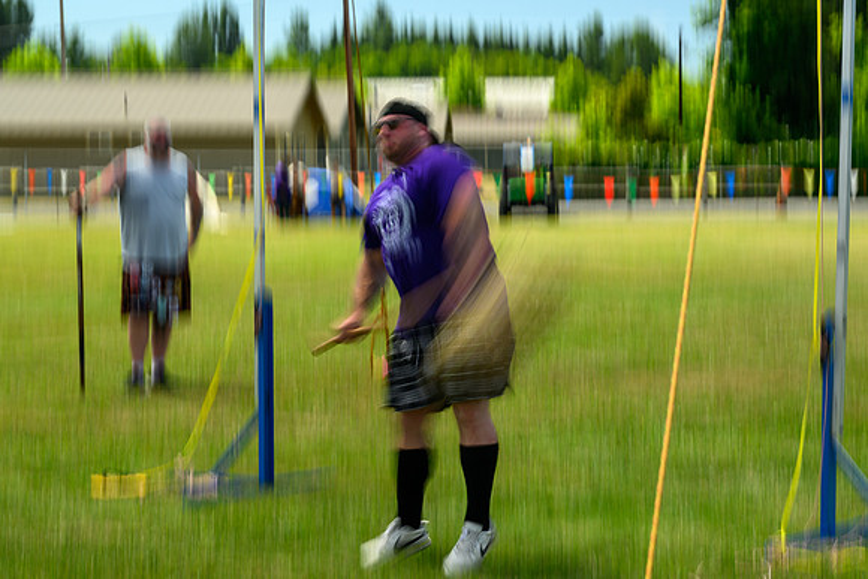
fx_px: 2552
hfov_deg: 19.2
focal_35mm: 106
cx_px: 575
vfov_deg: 12.9
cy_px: 249
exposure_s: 1/15
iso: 125
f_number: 7.1
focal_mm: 74
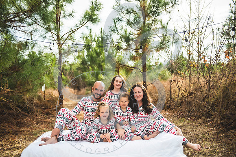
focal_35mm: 40
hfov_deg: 48.4
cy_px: 78
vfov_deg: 33.4
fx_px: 262
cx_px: 118
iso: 100
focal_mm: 40
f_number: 2.8
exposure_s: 1/800
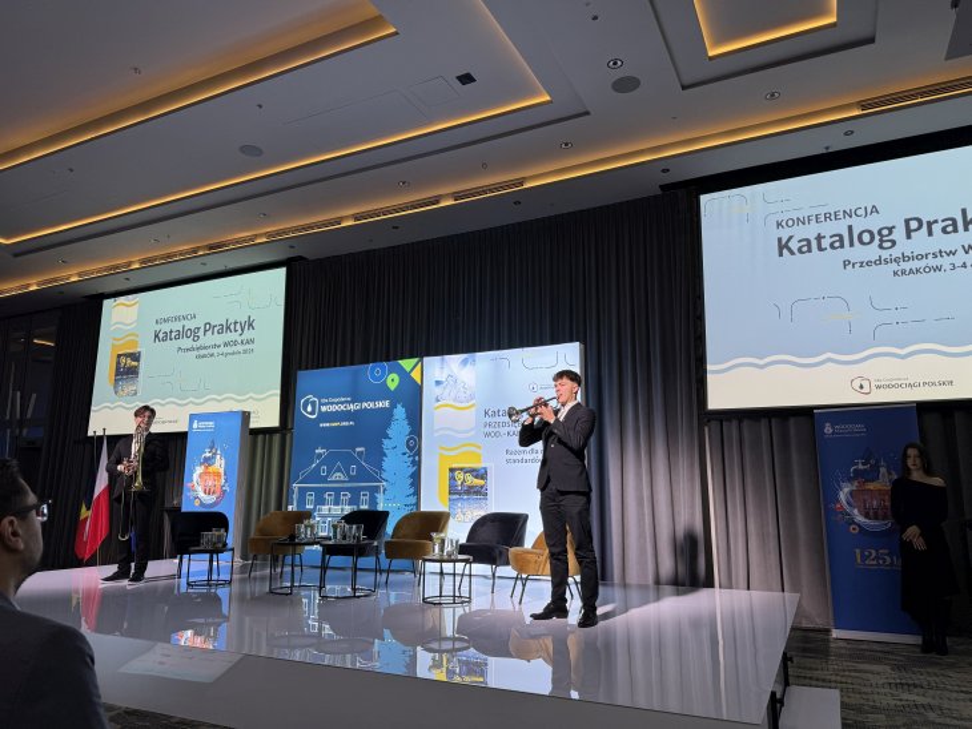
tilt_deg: +10.6
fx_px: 674
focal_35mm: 24
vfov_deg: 56.8
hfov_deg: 71.6
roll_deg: +0.3
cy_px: 364
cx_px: 486
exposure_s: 1/75
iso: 125
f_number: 1.78
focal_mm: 6.76
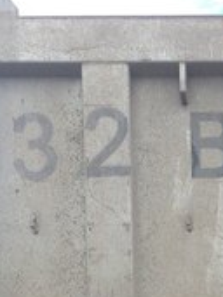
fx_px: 826
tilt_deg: +4.3
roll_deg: +0.3
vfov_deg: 19.2
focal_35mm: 96
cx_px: 267
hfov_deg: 14.9
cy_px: 363
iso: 50
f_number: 2.4
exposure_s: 1/433
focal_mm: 4.12
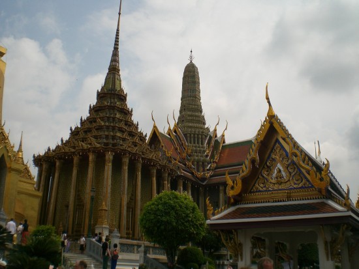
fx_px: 394
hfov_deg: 49.0
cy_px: 134
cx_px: 180
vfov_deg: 37.7
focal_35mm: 38
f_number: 4.4
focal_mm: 6.3
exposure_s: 1/1000
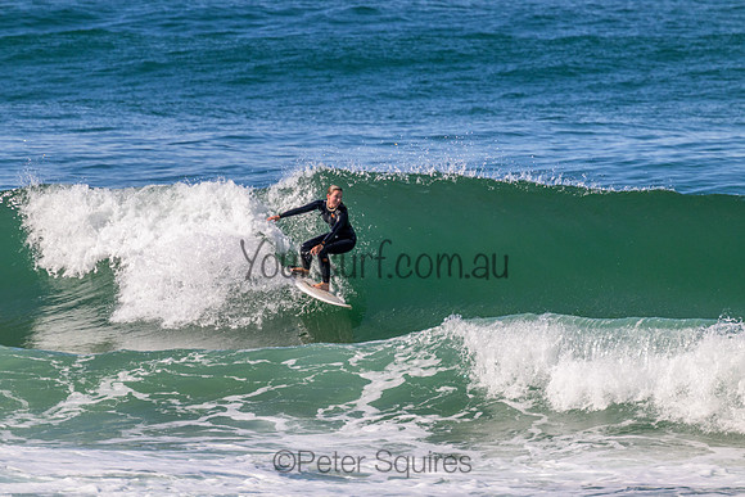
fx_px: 16559
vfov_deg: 1.7
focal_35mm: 800
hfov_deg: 2.6
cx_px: 372
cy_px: 248
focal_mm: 800
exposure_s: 1/2000
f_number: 11
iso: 1400
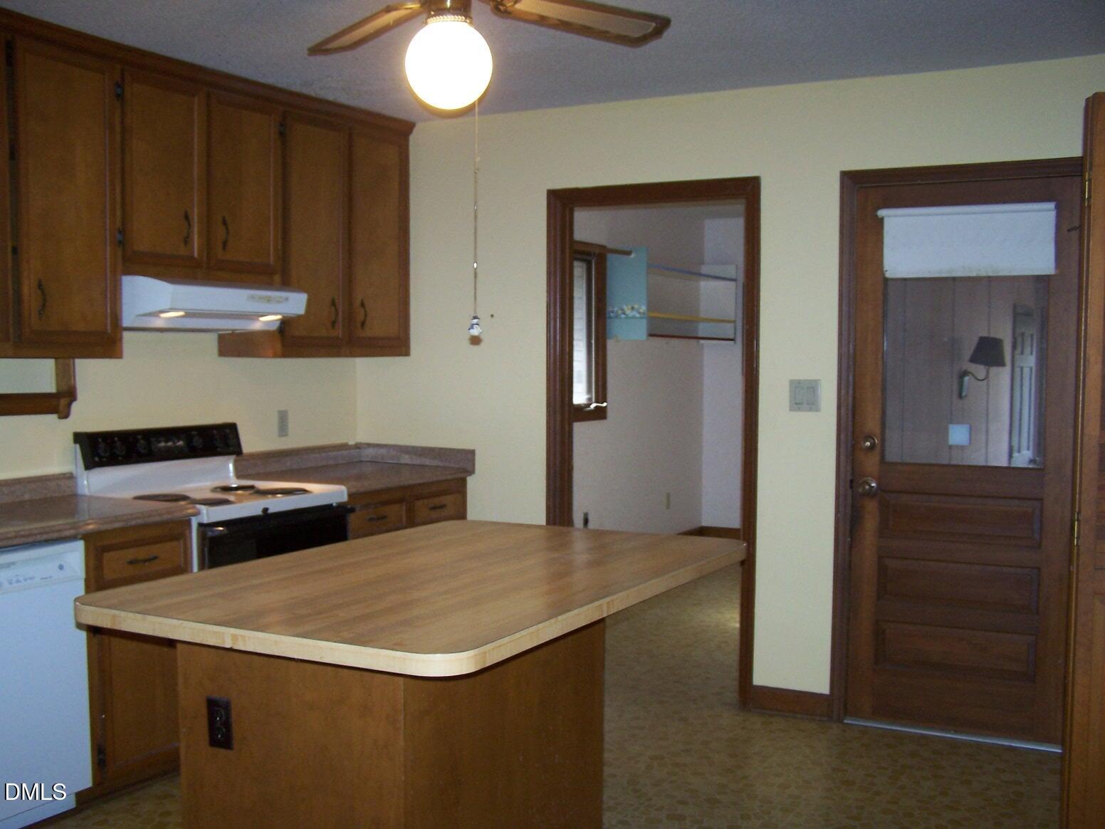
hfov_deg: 49.0
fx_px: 1213
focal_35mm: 38
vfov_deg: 37.7
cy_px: 414
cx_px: 552
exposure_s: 1/60
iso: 140
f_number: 2.8
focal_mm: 6.3
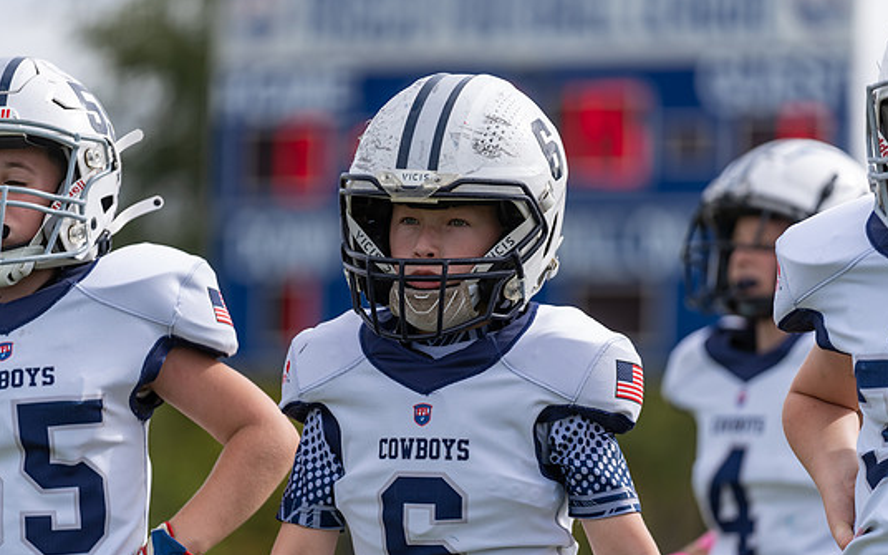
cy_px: 274
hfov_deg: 10.8
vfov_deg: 6.8
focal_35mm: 194
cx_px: 436
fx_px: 4695
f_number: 2.8
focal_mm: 176
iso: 125
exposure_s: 1/1600
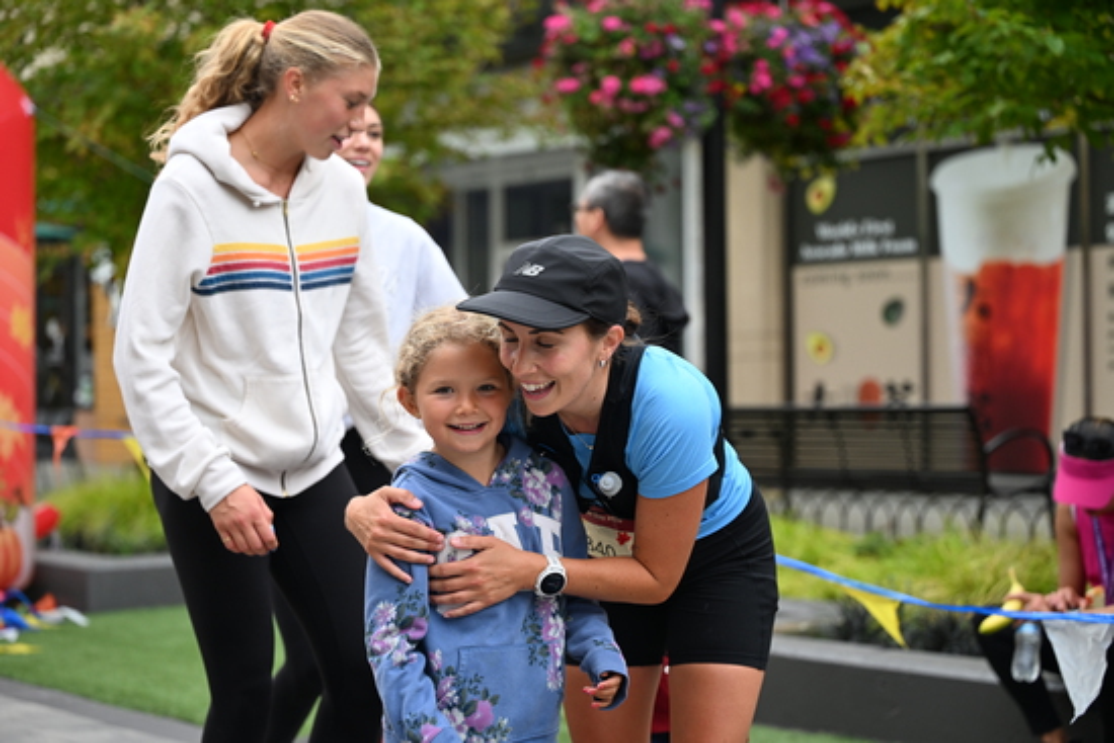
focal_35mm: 70
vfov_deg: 19.5
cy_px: 372
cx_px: 557
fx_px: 2167
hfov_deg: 28.8
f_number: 2.8
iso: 640
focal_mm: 70
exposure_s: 1/1600
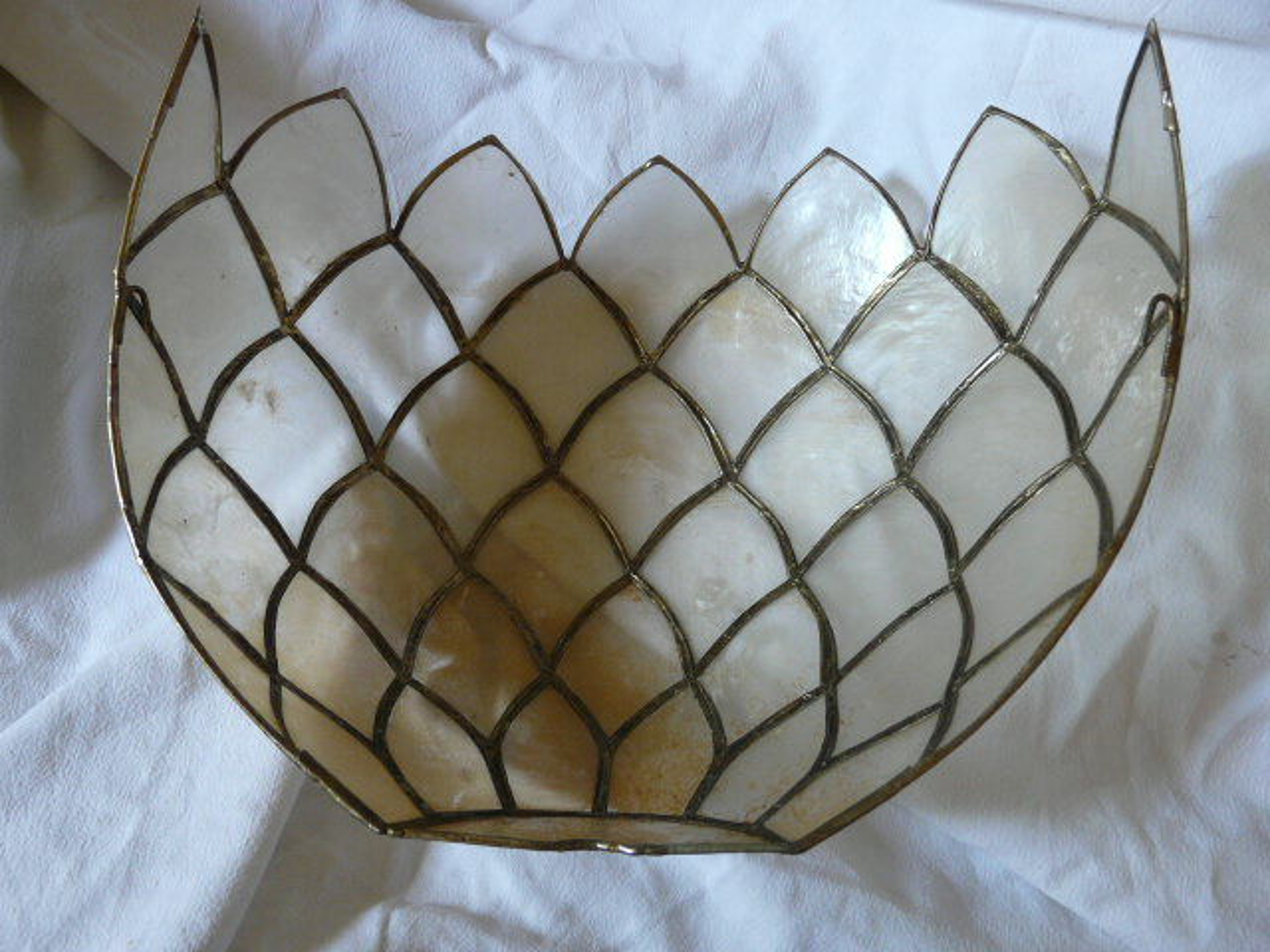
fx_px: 1027
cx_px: 635
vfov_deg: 49.7
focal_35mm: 28
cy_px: 476
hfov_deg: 63.4
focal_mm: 4.6
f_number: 2.8
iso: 200
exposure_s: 1/30
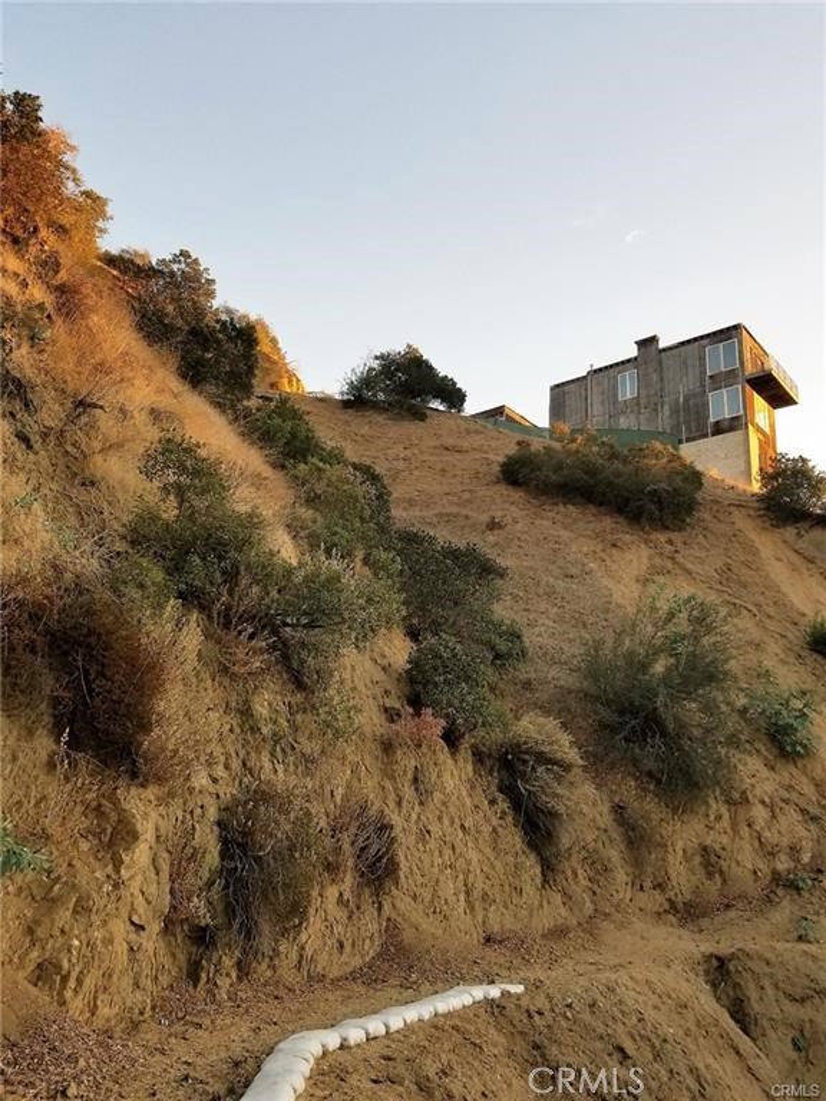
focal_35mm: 26
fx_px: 827
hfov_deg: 53.1
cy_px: 550
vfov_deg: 67.3
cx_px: 413
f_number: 1.7
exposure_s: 1/260
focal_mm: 4.3
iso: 50
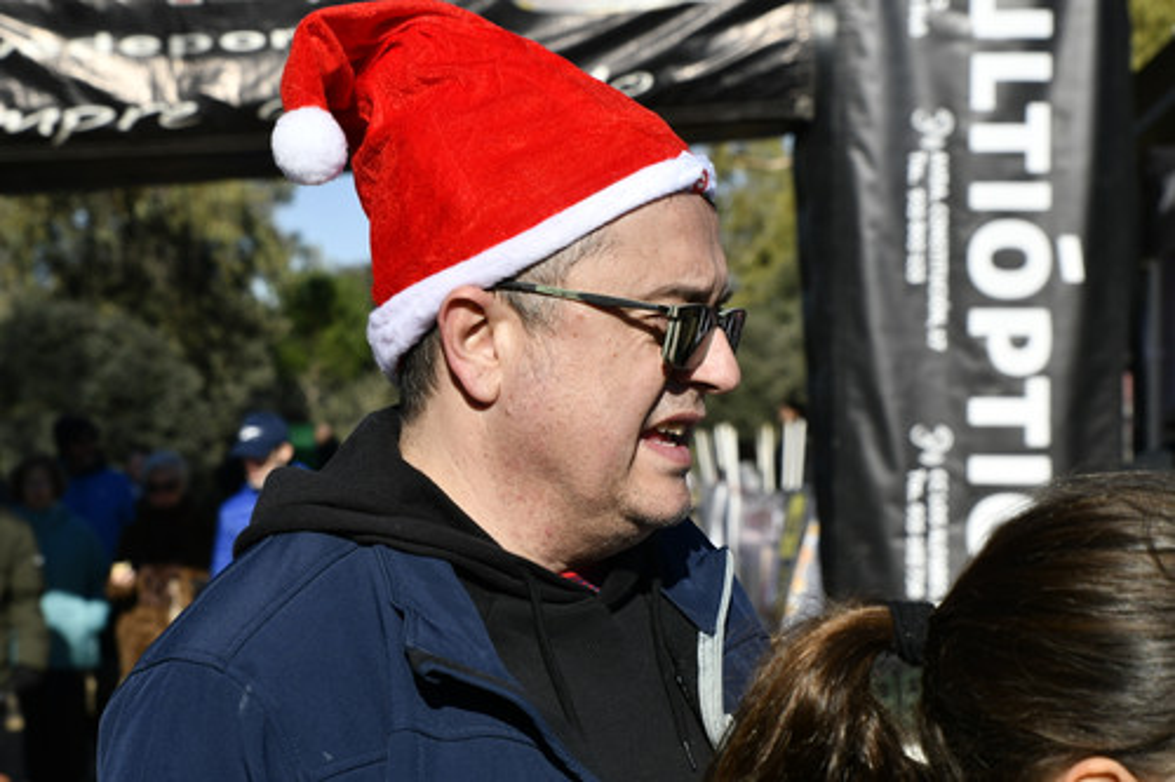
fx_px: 2936
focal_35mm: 90
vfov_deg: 15.2
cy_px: 391
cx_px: 588
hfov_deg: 22.6
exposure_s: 1/640
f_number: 6.3
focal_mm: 60
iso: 125
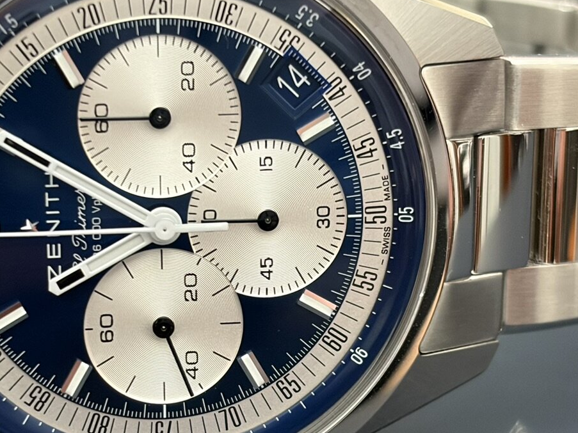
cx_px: 214
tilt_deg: -26.8
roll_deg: +0.5
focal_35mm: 118
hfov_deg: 16.7
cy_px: 269
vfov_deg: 12.5
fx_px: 1970
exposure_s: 1/33
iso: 160
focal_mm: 5.96
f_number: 1.6
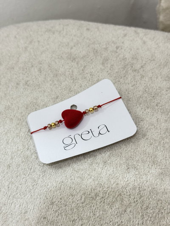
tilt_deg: -55.4
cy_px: 113
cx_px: 85
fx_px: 314
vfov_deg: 39.6
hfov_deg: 30.3
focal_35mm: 48
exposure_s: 1/50
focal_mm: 6.76
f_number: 1.78
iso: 250
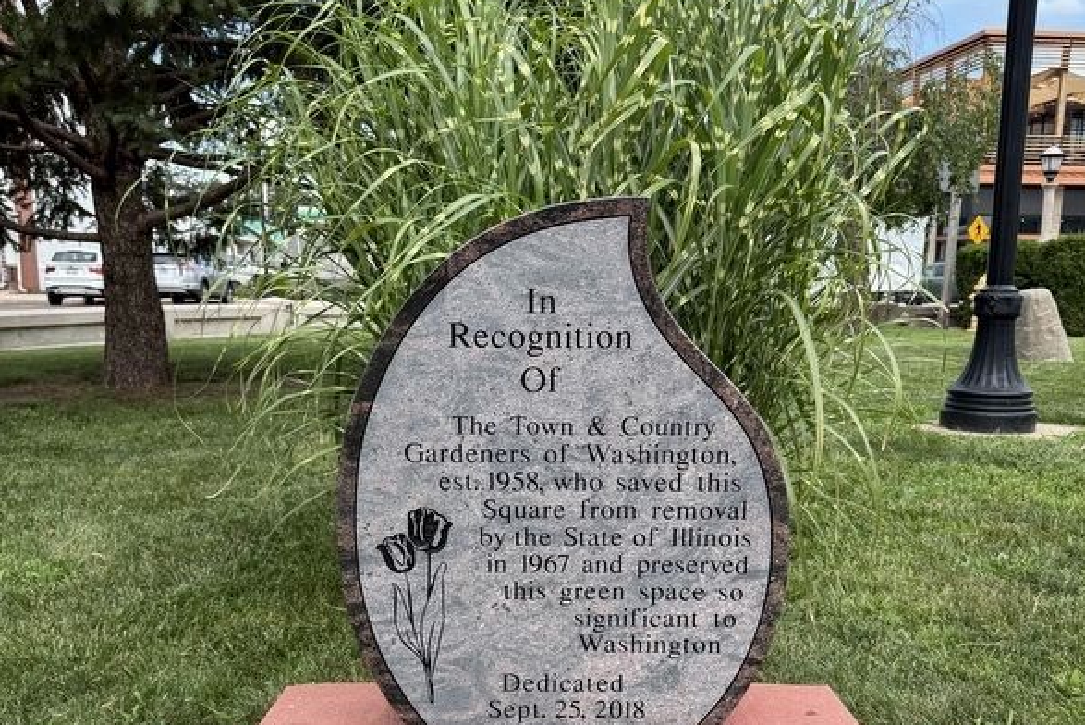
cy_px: 477
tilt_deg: -11.0
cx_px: 551
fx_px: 1025
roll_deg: -0.1
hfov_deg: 55.8
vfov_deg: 38.5
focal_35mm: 34
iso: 100
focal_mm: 6.76
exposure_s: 1/2053
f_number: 1.78
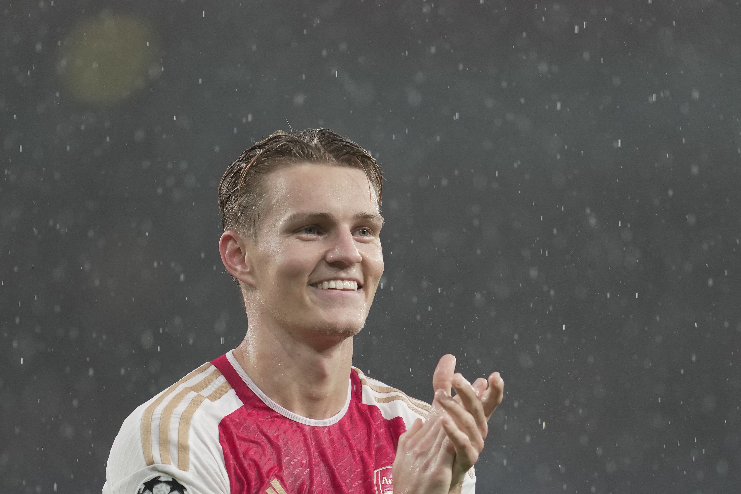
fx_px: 17104
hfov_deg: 2.5
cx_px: 385
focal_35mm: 831
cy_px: 369
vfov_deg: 1.7
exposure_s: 1/1000
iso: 1600
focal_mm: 400
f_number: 2.8
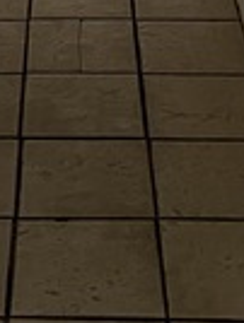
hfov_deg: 11.4
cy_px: -305
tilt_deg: -12.8
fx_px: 1209
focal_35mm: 129
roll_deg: +2.8
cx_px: -24
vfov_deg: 13.3
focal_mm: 5.7
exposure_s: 1/60
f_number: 1.5
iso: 250
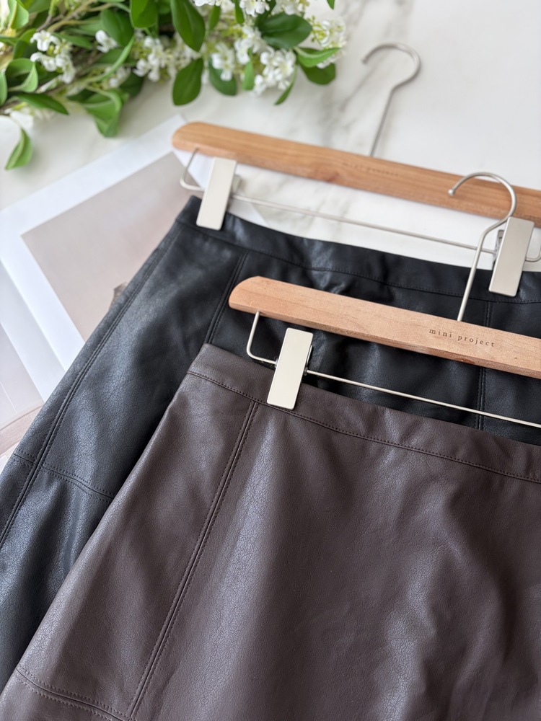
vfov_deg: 67.3
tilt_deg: -71.1
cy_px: 360
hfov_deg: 53.1
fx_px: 542
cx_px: 270
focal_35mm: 26
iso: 64
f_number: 1.6
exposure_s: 1/122
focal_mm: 5.96
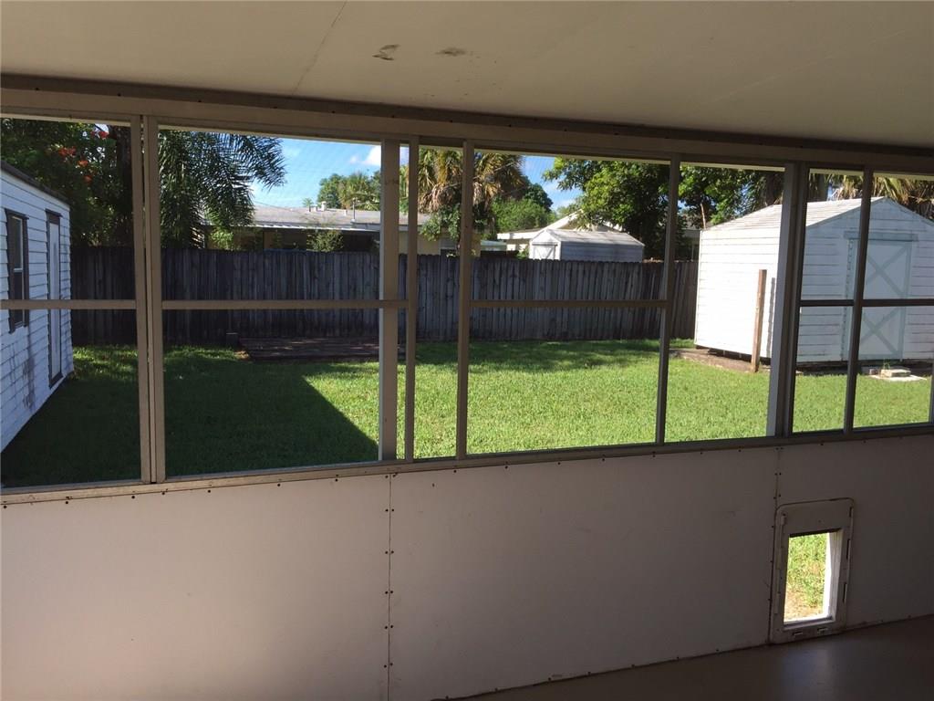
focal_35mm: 29
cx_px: 467
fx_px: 782
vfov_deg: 48.2
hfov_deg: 61.7
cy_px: 350
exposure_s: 1/449
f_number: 2.2
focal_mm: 4.15
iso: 32
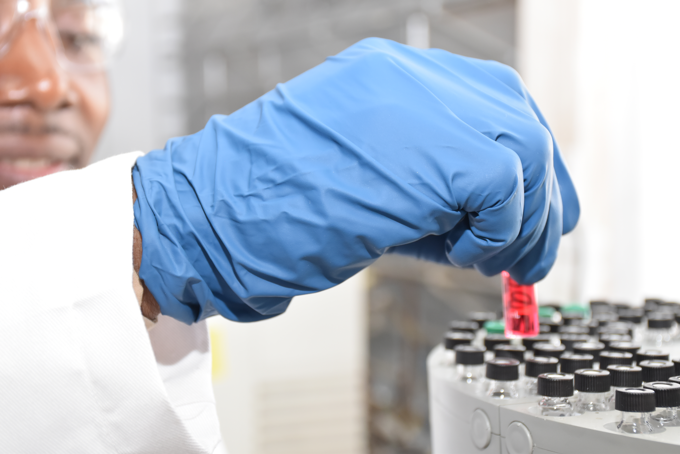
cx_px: 340
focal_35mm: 72
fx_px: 1360
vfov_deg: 18.9
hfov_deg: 28.1
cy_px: 227
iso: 800
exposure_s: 1/125
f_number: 5.6
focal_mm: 48
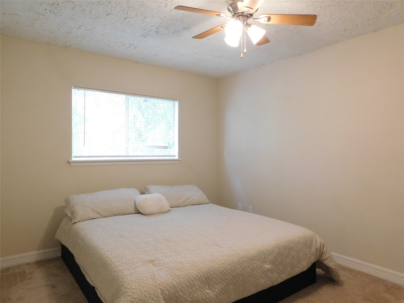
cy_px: 152
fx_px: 280
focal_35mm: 24
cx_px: 202
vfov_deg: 56.8
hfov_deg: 71.6
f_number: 3
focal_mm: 4.1
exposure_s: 1/30
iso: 360
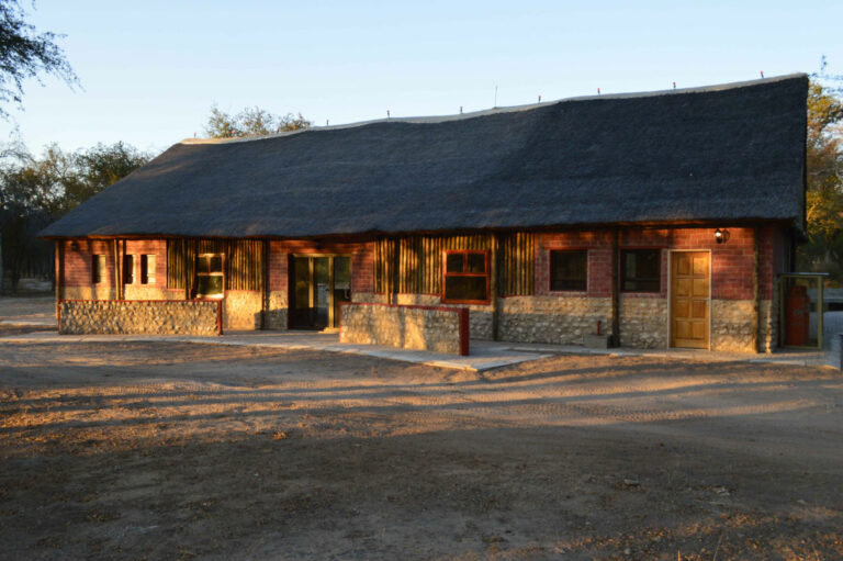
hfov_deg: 57.3
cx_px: 422
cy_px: 280
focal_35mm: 33
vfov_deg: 39.9
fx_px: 772
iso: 400
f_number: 8
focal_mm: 22
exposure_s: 1/60
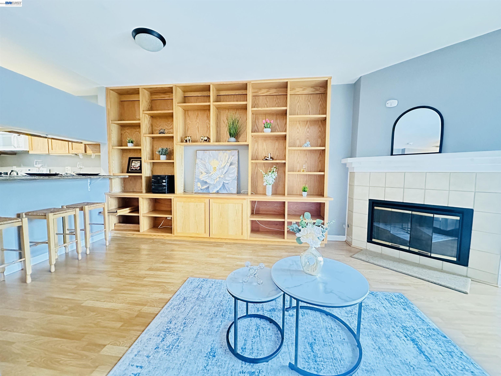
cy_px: 188
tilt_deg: -3.7
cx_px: 250
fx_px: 203
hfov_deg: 102.1
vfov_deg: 85.7
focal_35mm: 14
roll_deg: -0.6
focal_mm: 2.22
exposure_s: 1/30
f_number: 2.2
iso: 2500
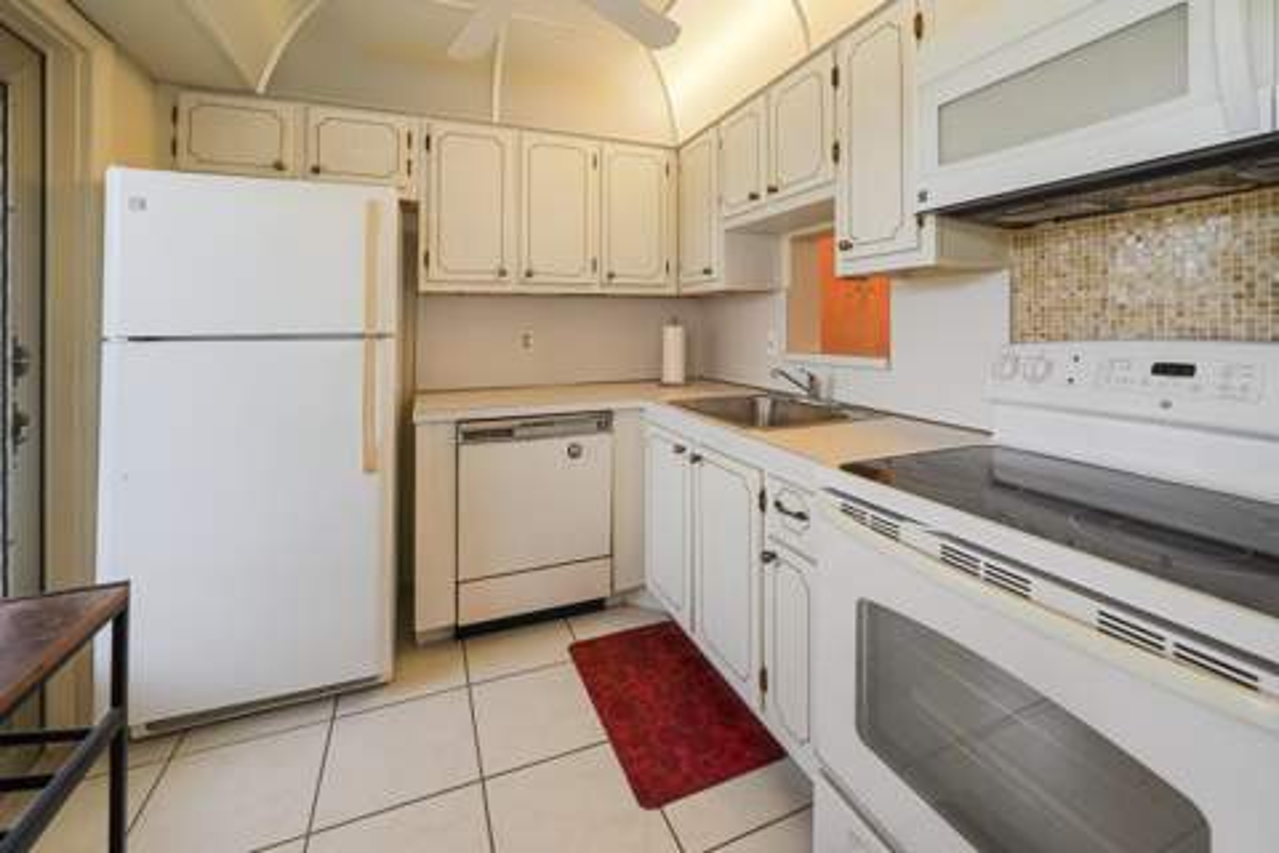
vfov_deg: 81.2
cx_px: 640
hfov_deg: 104.3
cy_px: 426
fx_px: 497
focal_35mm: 14
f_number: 4
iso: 500
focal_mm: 14
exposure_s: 1/250
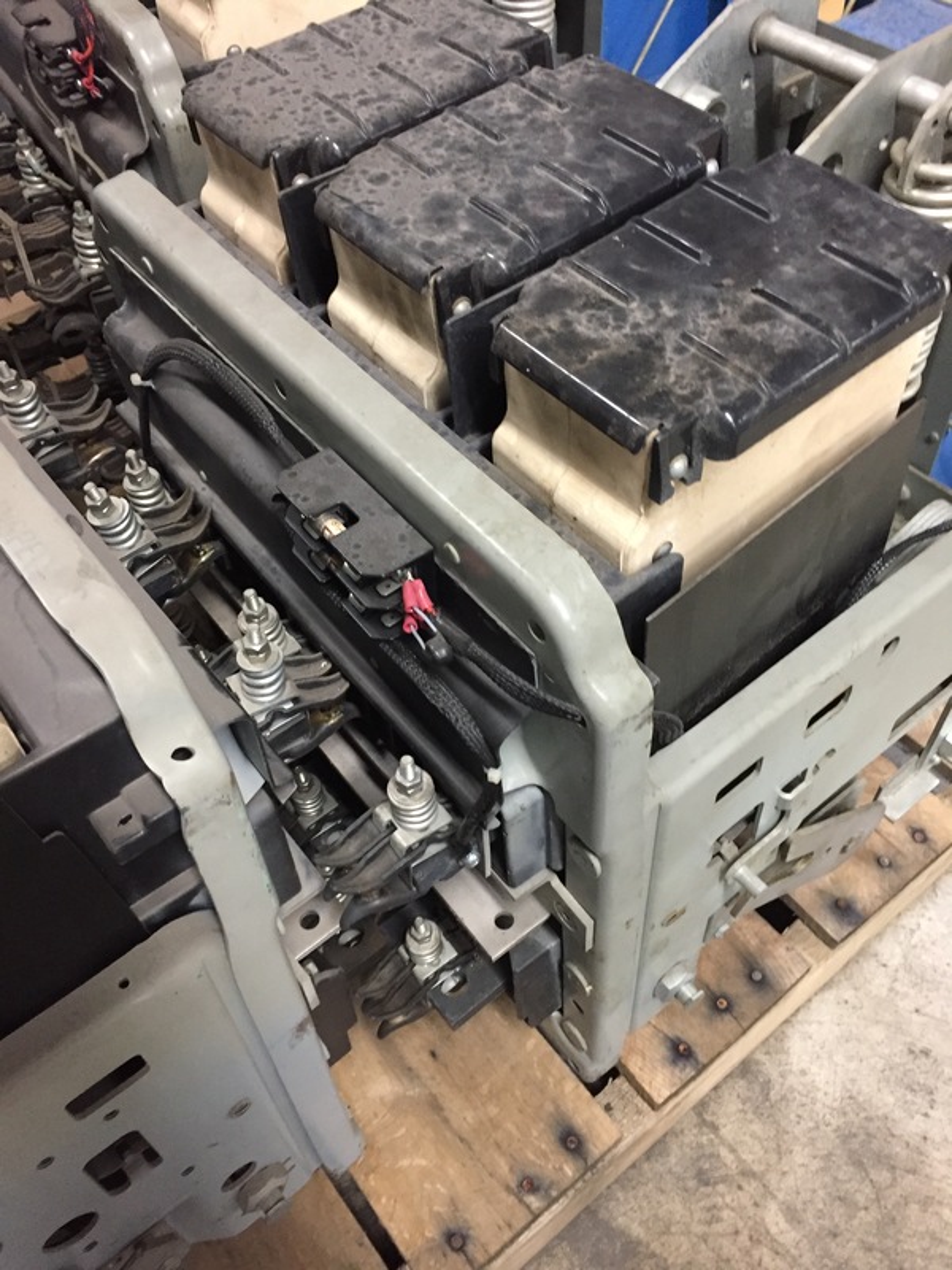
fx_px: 1063
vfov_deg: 61.7
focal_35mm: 29
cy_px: 635
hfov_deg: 48.2
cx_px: 476
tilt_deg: -48.8
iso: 250
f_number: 2.2
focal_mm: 4.15
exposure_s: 1/17
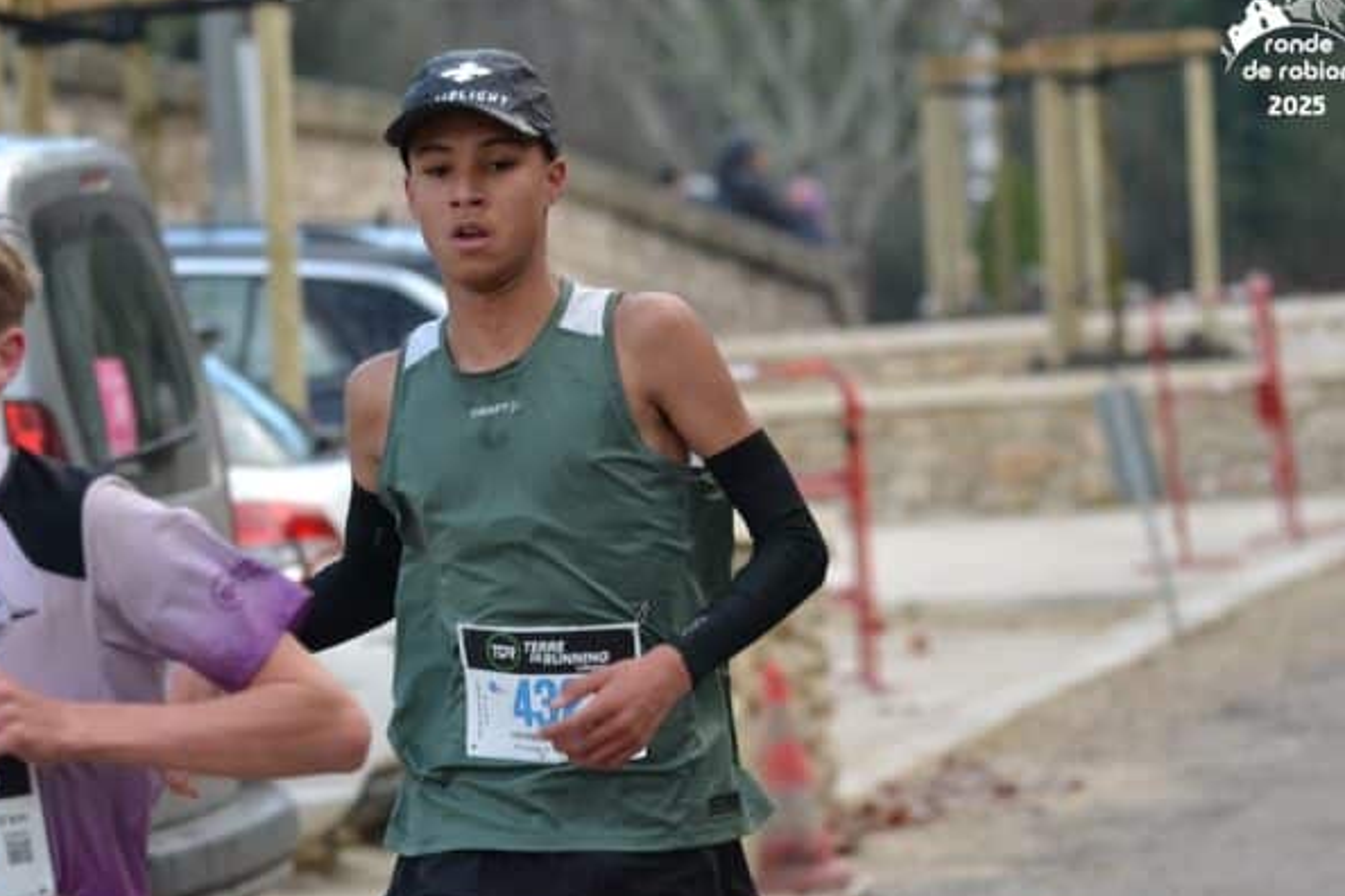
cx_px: 550
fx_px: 10871
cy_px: 491
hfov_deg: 7.1
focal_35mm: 291
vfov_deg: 4.7
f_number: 5
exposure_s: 1/500
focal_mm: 150
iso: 1000
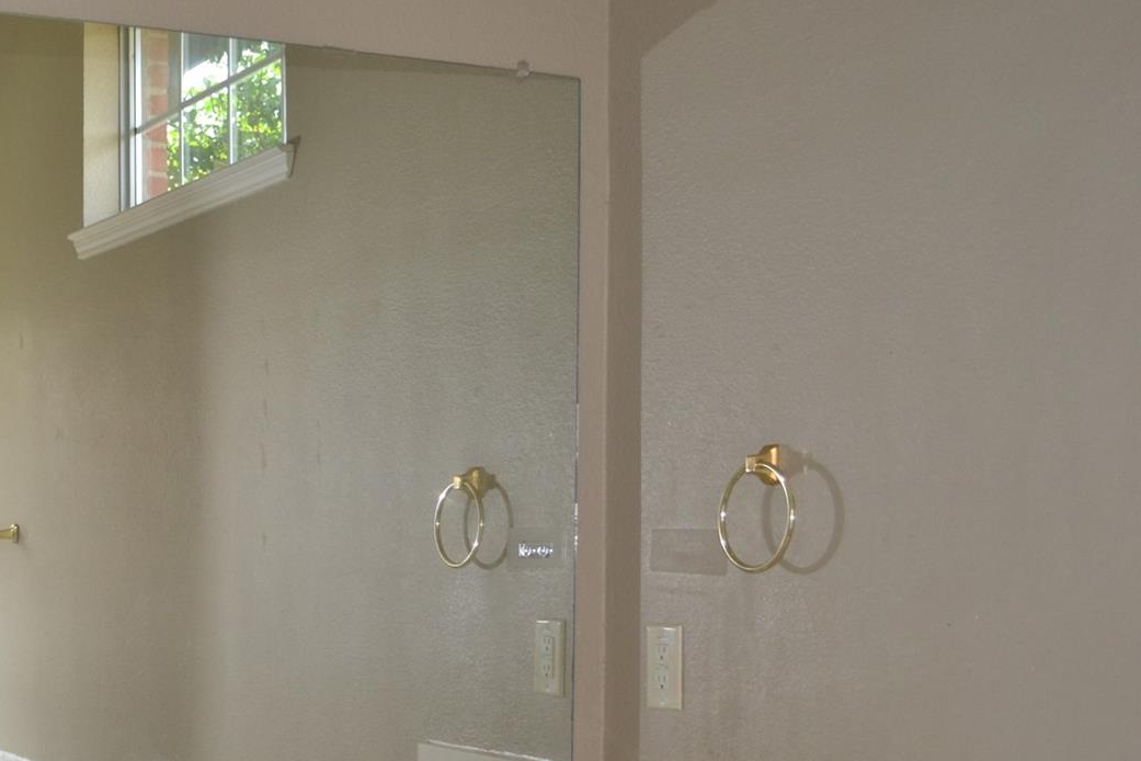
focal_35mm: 59
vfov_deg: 22.5
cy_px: 658
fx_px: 1870
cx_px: 98
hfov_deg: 32.1
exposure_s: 1/125
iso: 400
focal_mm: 20
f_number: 4
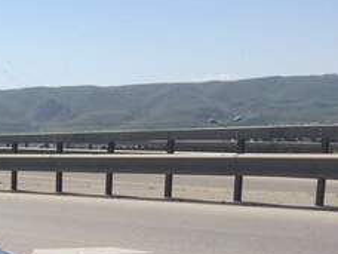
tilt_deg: -13.4
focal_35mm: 84
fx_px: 820
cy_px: 333
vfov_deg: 16.6
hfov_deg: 20.8
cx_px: -126
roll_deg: +1.5
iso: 32
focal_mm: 4.15
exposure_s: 1/3731
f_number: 2.2
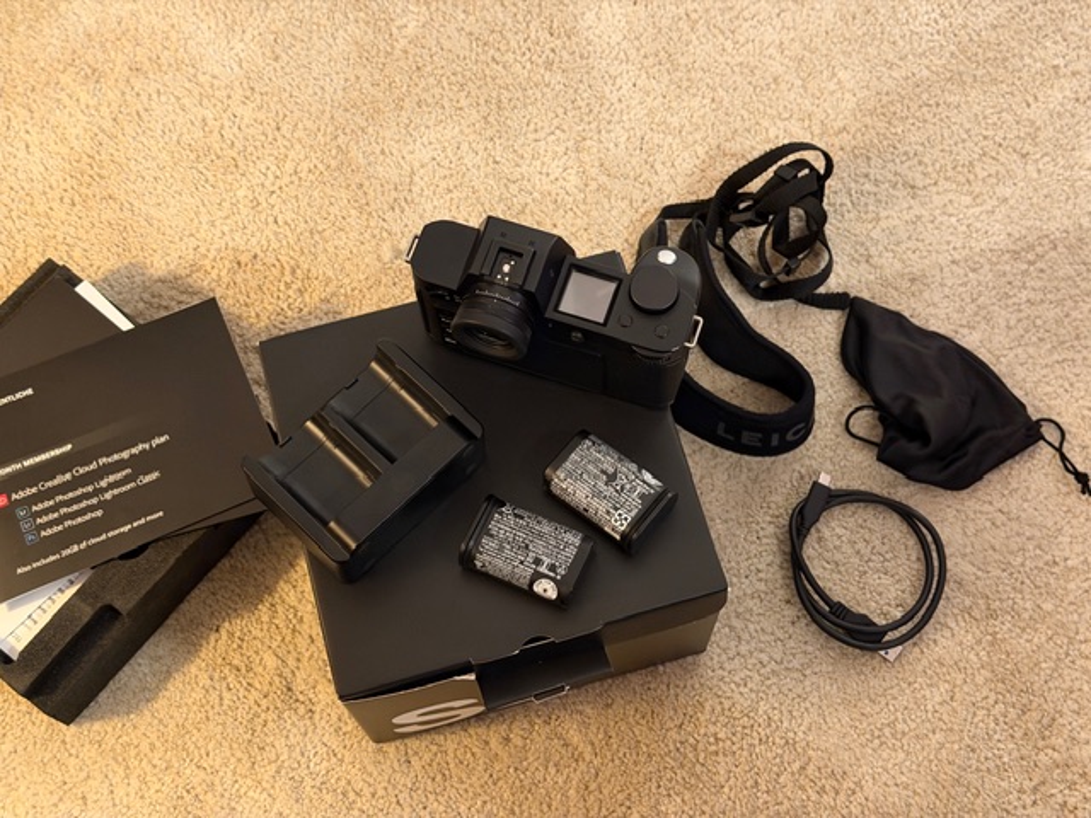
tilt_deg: -68.7
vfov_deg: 30.3
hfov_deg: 39.7
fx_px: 1513
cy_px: 409
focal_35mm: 48
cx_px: 546
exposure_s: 1/23
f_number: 1.78
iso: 640
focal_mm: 6.76
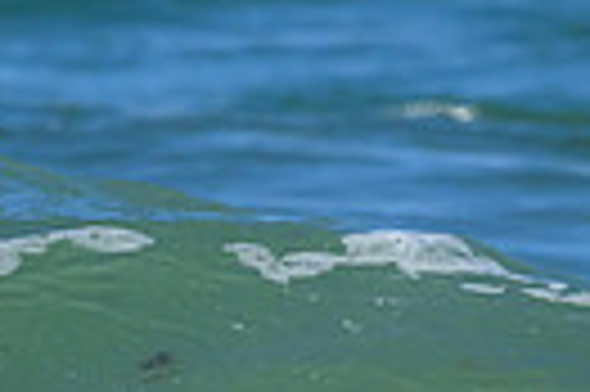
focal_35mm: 4976
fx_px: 81449
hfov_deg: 0.4
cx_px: 122
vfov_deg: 0.3
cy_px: 534
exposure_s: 1/4000
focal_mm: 1120
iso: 2000
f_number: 9
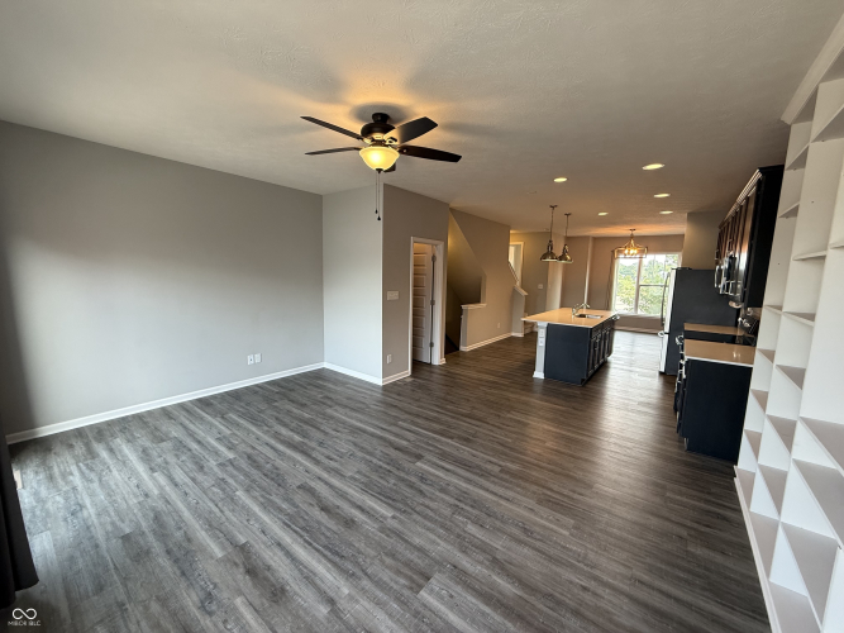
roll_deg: -1.2
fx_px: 341
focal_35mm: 14
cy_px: 316
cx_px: 422
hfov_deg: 102.1
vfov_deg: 85.7
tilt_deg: -6.3
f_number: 2.2
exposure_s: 1/120
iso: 250
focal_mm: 2.22
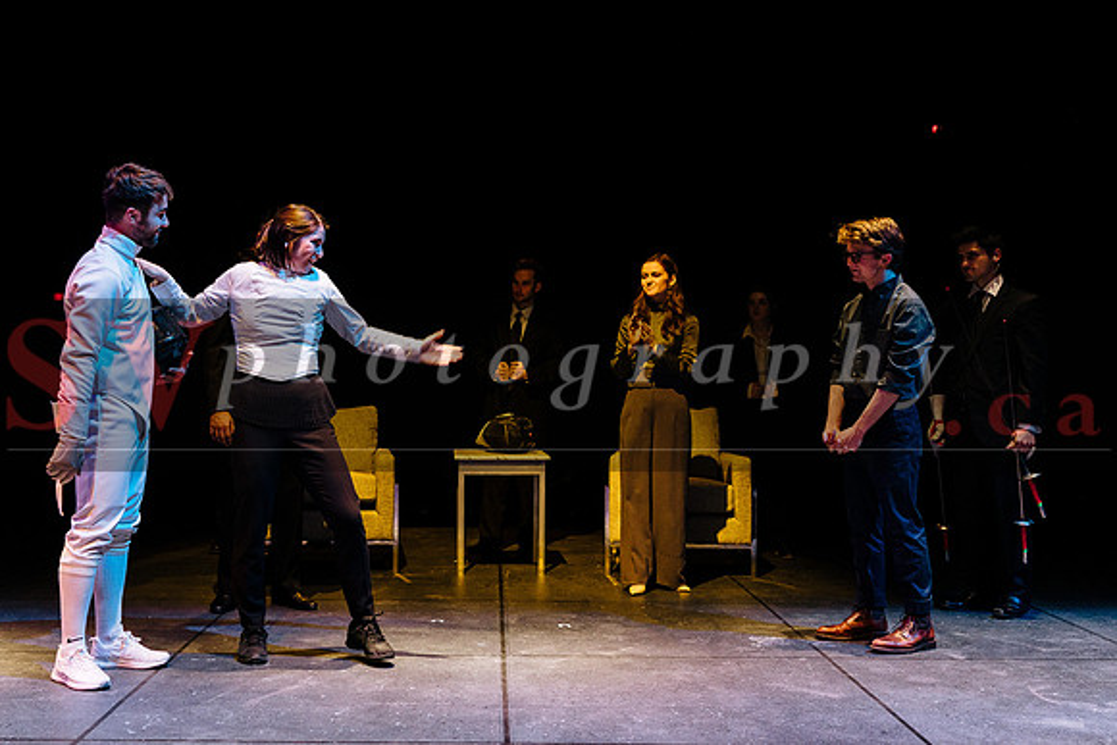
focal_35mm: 44
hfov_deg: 44.8
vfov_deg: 30.8
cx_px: 488
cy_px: 325
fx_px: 1353
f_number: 2.8
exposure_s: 1/200
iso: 1600
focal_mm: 35
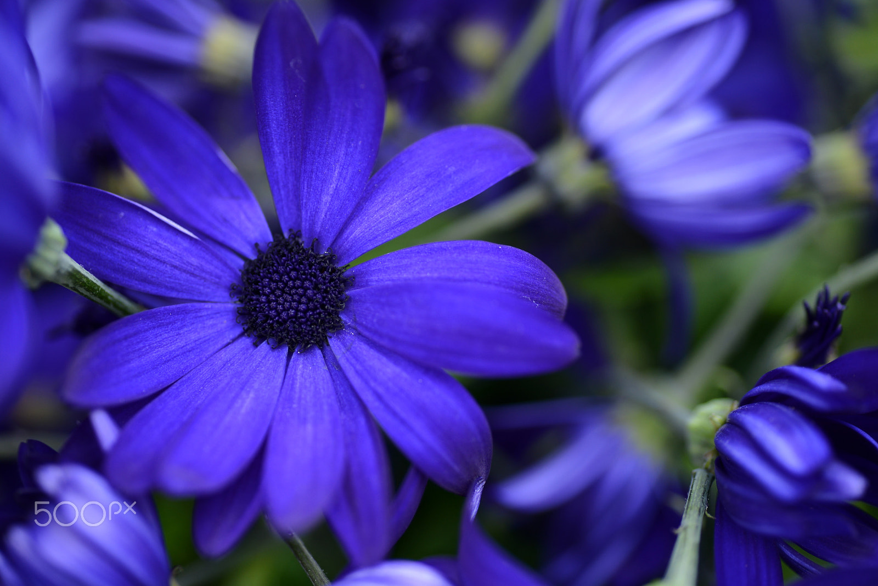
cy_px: 293
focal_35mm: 90
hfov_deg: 22.6
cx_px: 439
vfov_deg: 15.2
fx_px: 2196
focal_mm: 90
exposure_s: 1/500
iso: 200
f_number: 4
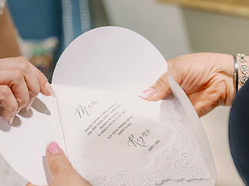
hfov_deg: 19.1
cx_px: 154
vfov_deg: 14.2
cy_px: 154
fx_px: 739
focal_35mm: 103
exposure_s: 1/320
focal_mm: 51
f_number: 2.8
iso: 2000
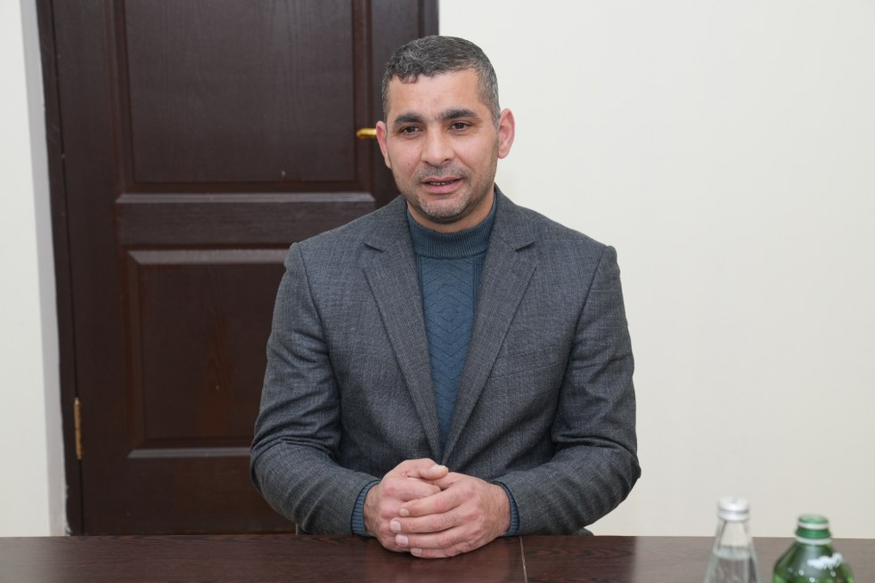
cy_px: 290
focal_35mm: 73
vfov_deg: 18.7
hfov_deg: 27.7
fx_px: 1774
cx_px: 435
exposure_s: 1/200
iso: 800
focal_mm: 70
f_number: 5
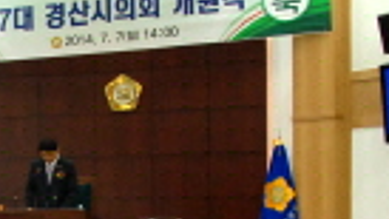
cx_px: -108
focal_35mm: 103
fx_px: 1062
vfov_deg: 11.4
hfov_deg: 19.3
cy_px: 284
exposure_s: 1/60
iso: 800
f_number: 5
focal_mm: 18
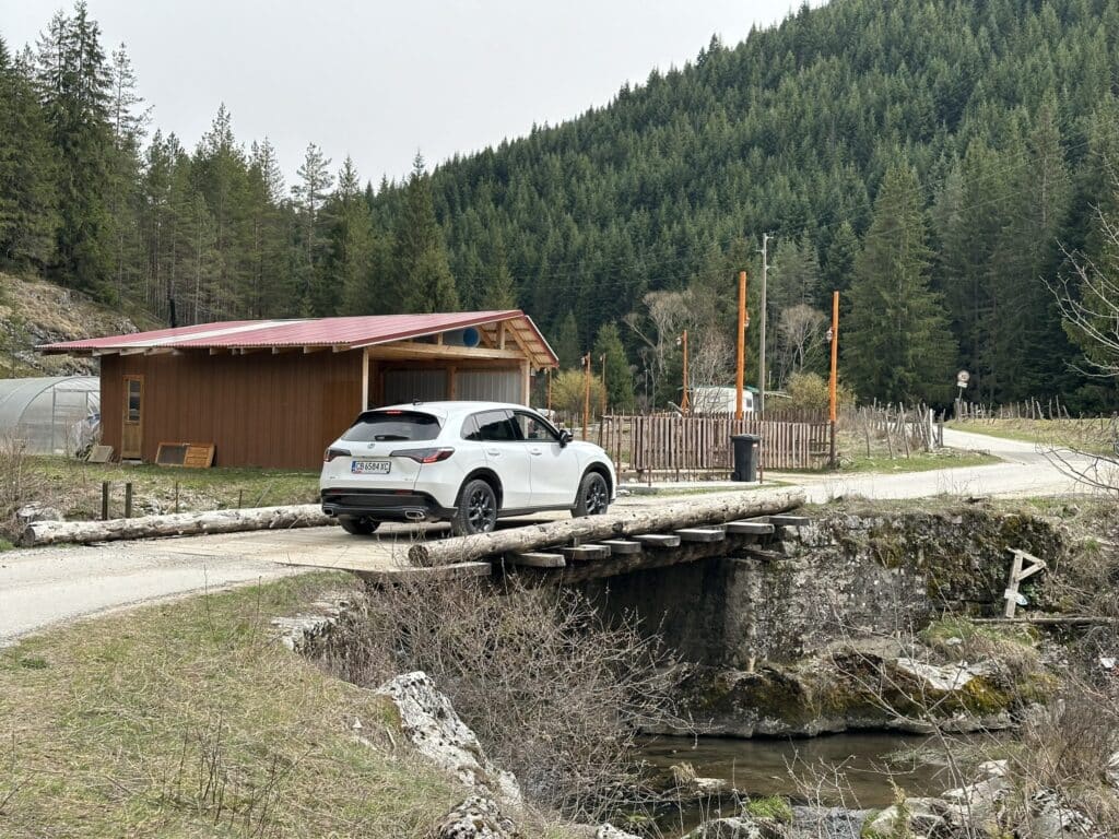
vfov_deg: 30.3
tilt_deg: +0.1
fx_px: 1552
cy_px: 420
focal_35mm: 48
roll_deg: -1.4
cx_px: 560
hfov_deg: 39.7
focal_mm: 6.86
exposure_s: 1/1916
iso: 64
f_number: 1.78
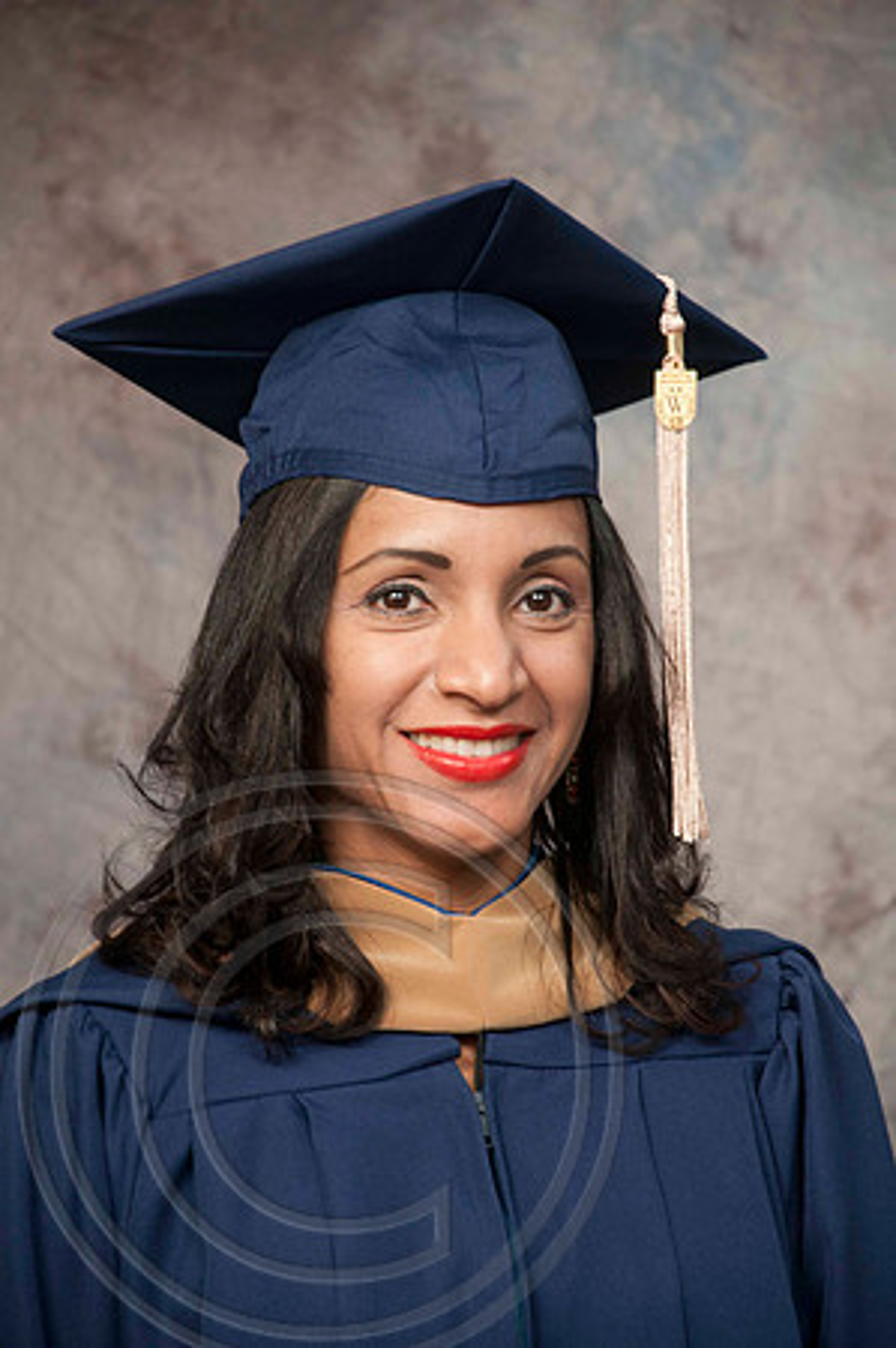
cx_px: 448
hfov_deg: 8.7
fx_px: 5893
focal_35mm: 158
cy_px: 674
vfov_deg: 13.1
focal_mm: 105
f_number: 5.6
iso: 200
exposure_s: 1/125
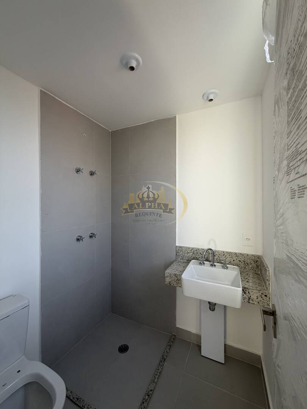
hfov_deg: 85.7
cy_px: 204
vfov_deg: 102.1
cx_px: 154
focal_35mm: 14
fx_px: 166
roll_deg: -0.3
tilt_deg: -0.2
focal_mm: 2.22
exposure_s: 1/121
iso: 100
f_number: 2.2
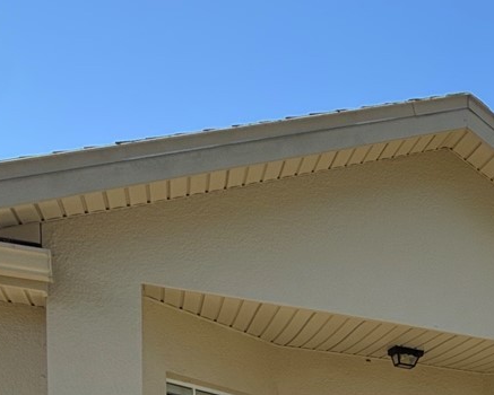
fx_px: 731
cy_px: 586
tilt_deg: -4.9
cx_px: 527
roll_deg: -2.5
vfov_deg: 24.1
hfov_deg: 33.2
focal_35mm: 50
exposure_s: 1/789
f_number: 2.2
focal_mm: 2.22
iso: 50
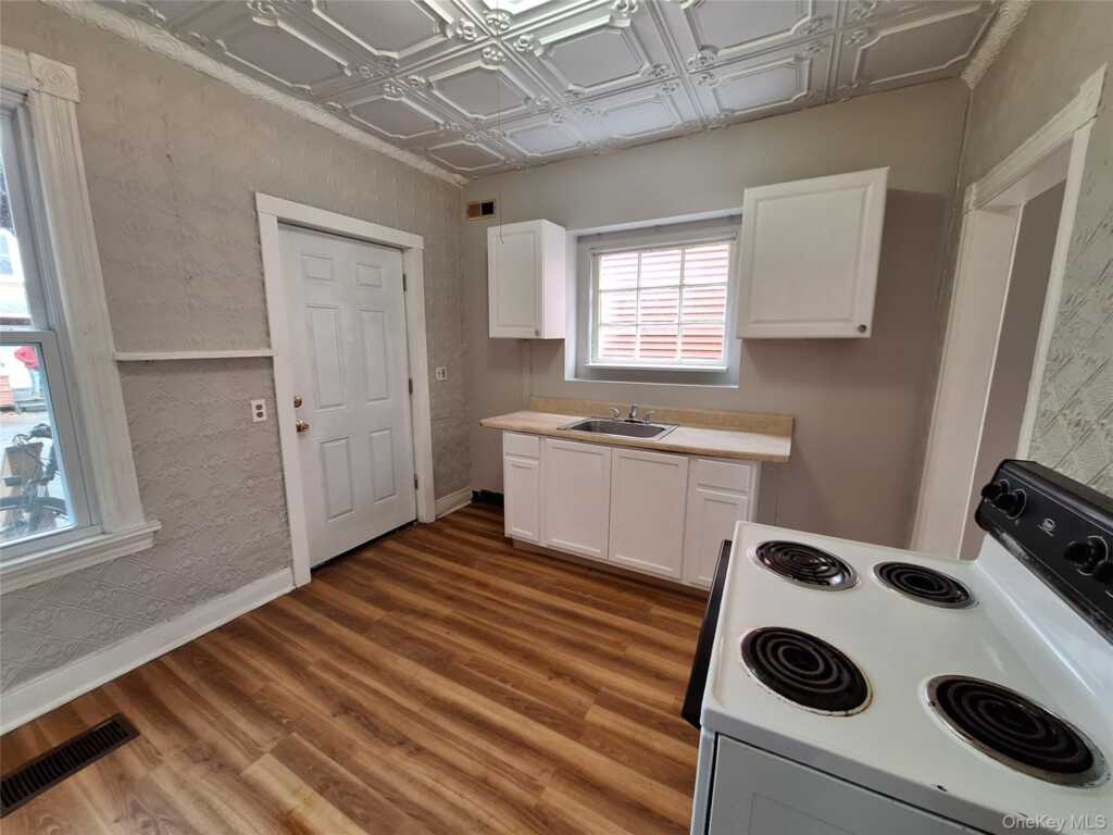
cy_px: 418
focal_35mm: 13
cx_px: 556
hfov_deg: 106.2
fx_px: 418
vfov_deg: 89.9
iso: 100
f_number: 2.2
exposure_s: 1/40
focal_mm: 1.74
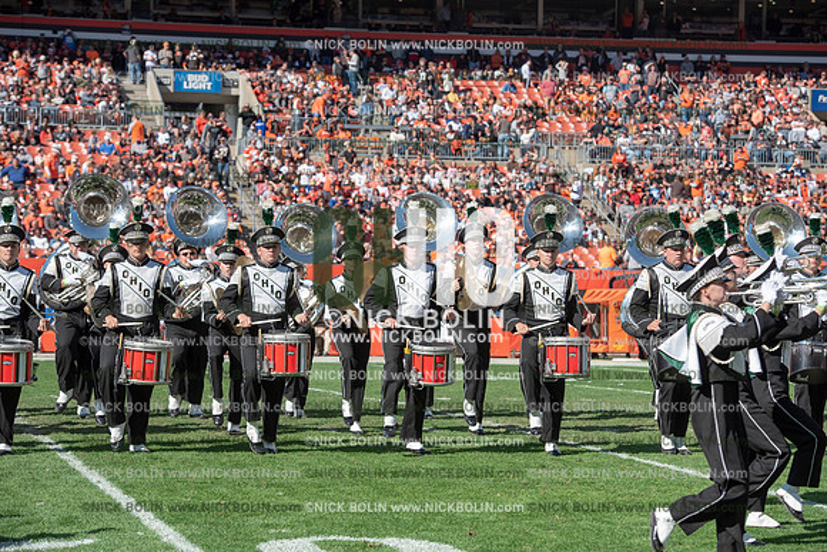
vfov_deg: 13.0
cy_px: 276
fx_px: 2413
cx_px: 414
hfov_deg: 19.5
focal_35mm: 105
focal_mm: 105
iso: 400
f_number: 5
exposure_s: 1/2000
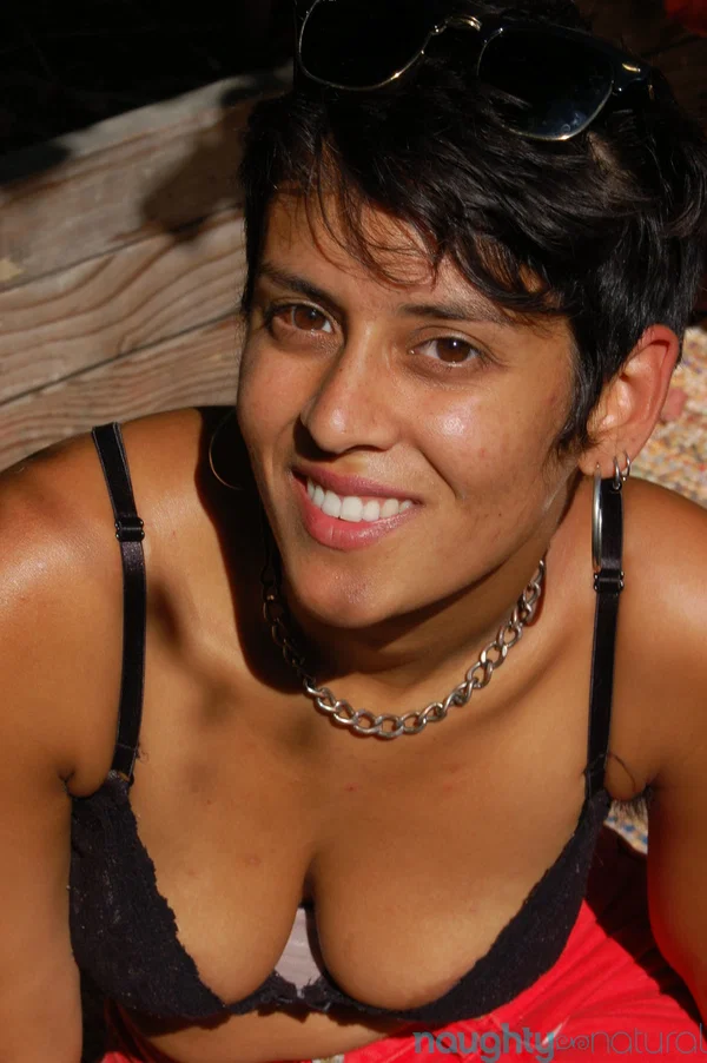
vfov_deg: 18.2
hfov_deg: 12.2
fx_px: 3319
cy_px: 532
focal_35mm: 112
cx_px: 354
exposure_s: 1/200
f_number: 16
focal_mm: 75
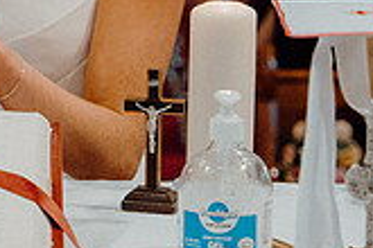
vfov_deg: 4.8
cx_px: -172
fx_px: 2953
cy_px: -105
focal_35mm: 285
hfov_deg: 7.1
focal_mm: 54
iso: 1600
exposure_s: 1/160
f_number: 3.5
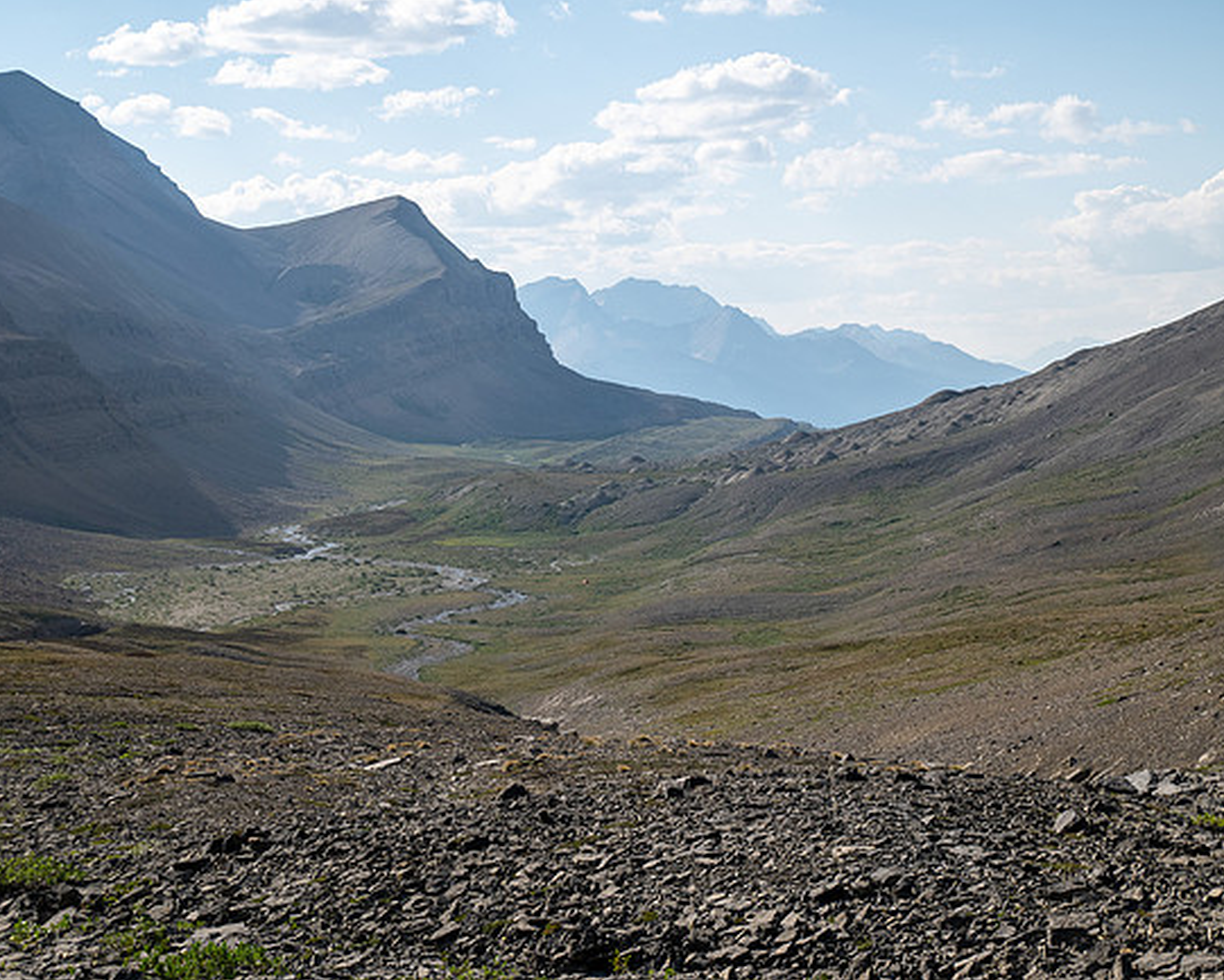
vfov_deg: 22.8
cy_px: 490
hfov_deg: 28.3
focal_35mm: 67
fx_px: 2428
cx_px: 609
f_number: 8
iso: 200
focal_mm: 32
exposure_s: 1/250
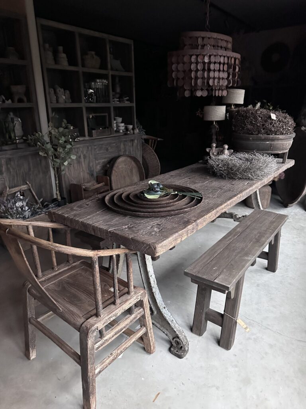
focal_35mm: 24
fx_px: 283
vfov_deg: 71.6
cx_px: 153
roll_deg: +0.6
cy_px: 204
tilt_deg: -17.6
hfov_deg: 56.8
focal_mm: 6.86
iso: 1000
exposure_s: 1/37
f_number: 1.78
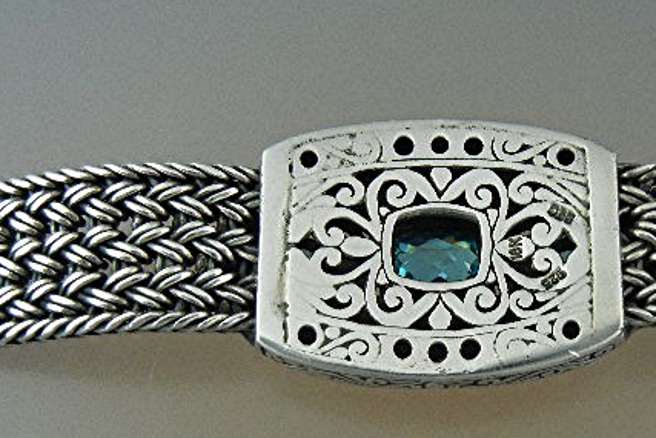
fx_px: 1677
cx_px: 449
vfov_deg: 14.9
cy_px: 263
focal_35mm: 92
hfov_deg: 22.0
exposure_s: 1/29
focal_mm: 10.6
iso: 400
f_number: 4
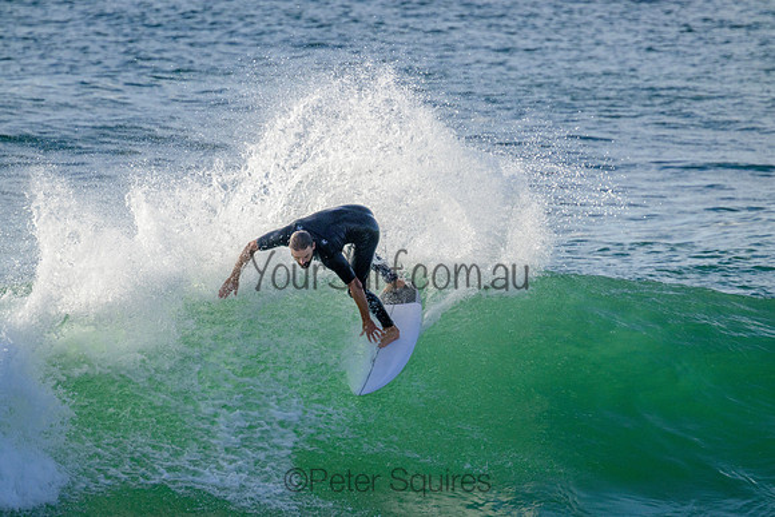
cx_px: 388
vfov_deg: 1.7
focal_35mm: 800
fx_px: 17225
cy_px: 258
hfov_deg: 2.6
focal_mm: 800
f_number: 11
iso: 1100
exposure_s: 1/2000
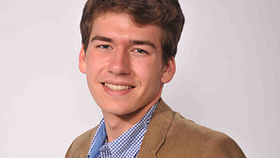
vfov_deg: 6.8
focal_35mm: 179
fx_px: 1328
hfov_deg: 12.0
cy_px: 161
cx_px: 140
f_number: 5.3
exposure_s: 1/160
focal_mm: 75
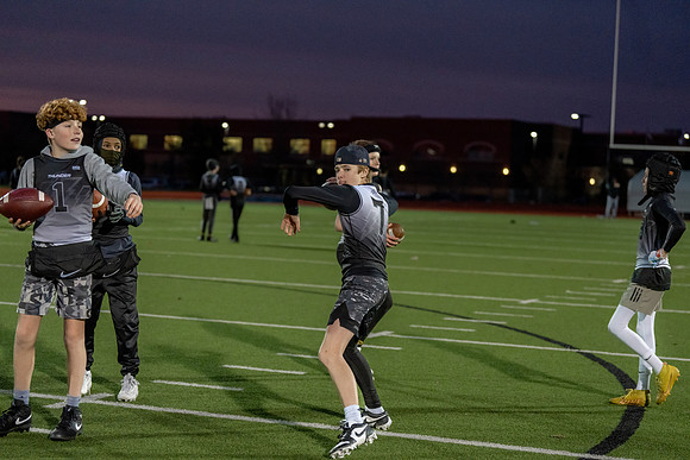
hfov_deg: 27.0
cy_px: 230
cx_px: 345
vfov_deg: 18.2
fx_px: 1438
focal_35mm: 75
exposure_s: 1/1000
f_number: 2.8
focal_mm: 75
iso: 4000
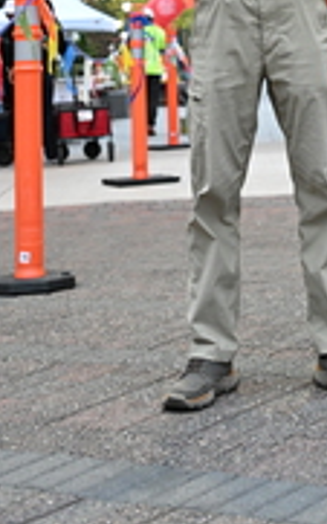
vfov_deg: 19.5
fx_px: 1413
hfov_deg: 13.0
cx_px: 320
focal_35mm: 99
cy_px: -139
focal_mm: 32
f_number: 4
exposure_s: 1/250
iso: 3200
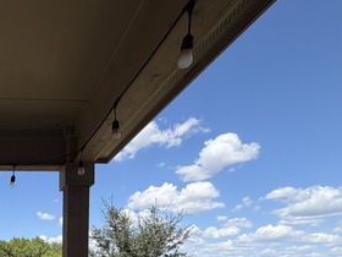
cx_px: 2
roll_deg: +0.5
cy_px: 286
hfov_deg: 47.5
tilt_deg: -1.8
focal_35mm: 32
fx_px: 316
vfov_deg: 36.8
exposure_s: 1/770
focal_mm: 2.22
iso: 25
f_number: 2.2
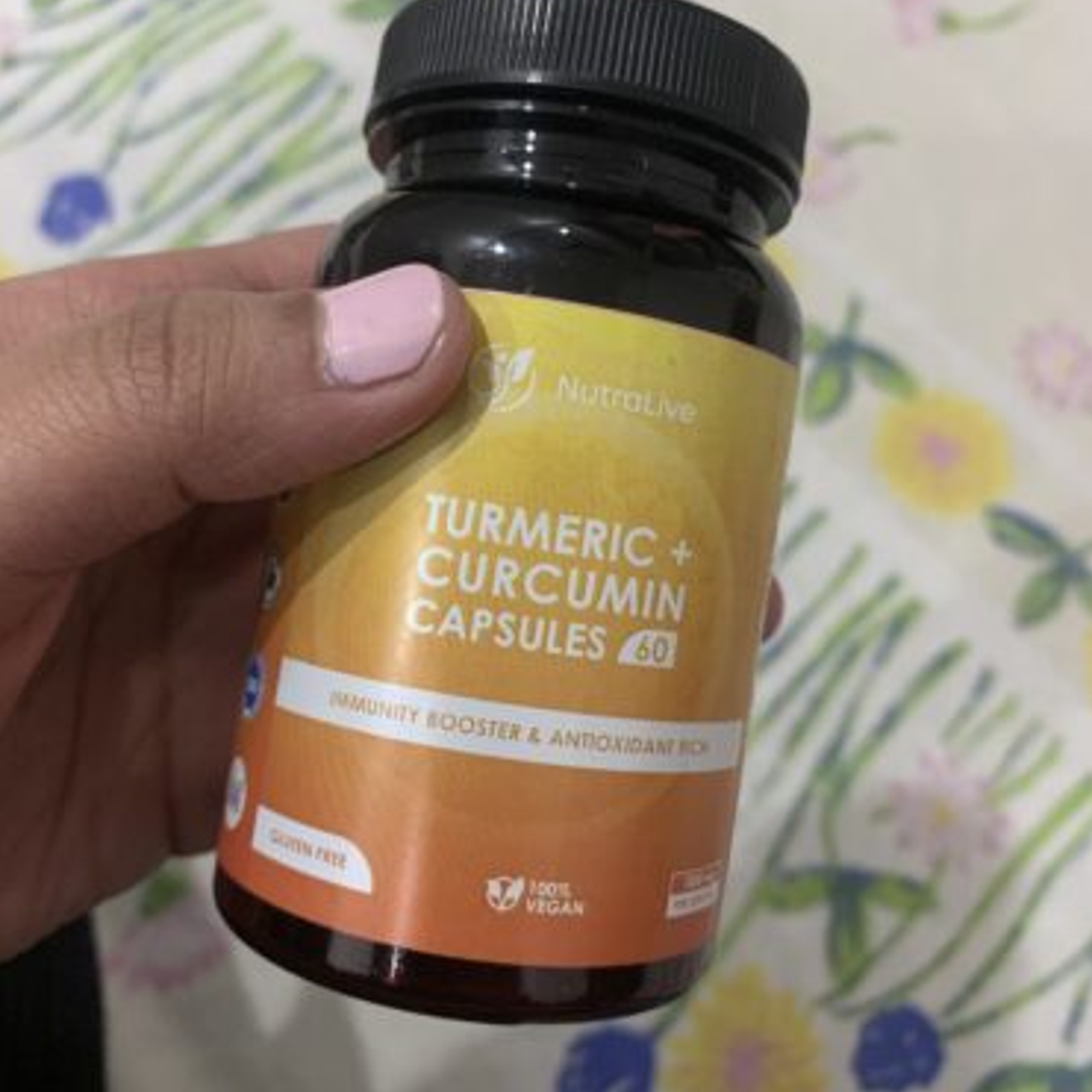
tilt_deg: -71.3
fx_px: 1106
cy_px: 512
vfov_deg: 52.5
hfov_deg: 52.5
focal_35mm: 31
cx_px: 546
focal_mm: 4.25
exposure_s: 1/60
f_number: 1.8
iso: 320
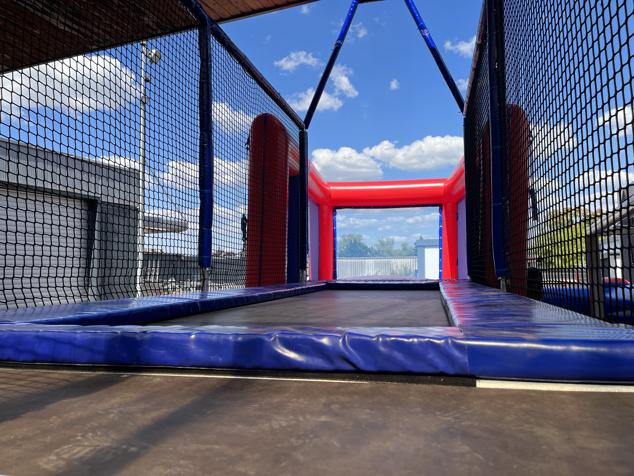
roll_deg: +0.4
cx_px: 317
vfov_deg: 53.1
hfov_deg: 67.3
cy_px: 238
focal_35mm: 26
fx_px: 476
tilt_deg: +3.2
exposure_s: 1/2268
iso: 50
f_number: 1.6
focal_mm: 5.1
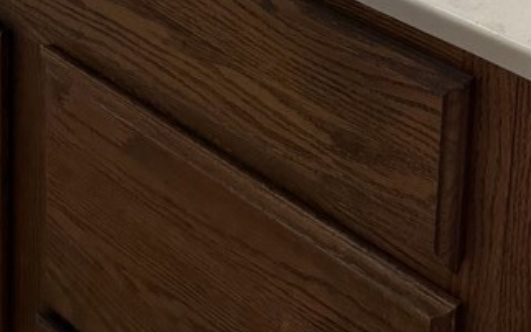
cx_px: 129
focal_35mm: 81
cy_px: -487
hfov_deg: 25.2
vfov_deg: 12.4
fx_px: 1172
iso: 64
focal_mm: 6.86
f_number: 1.78
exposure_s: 1/171
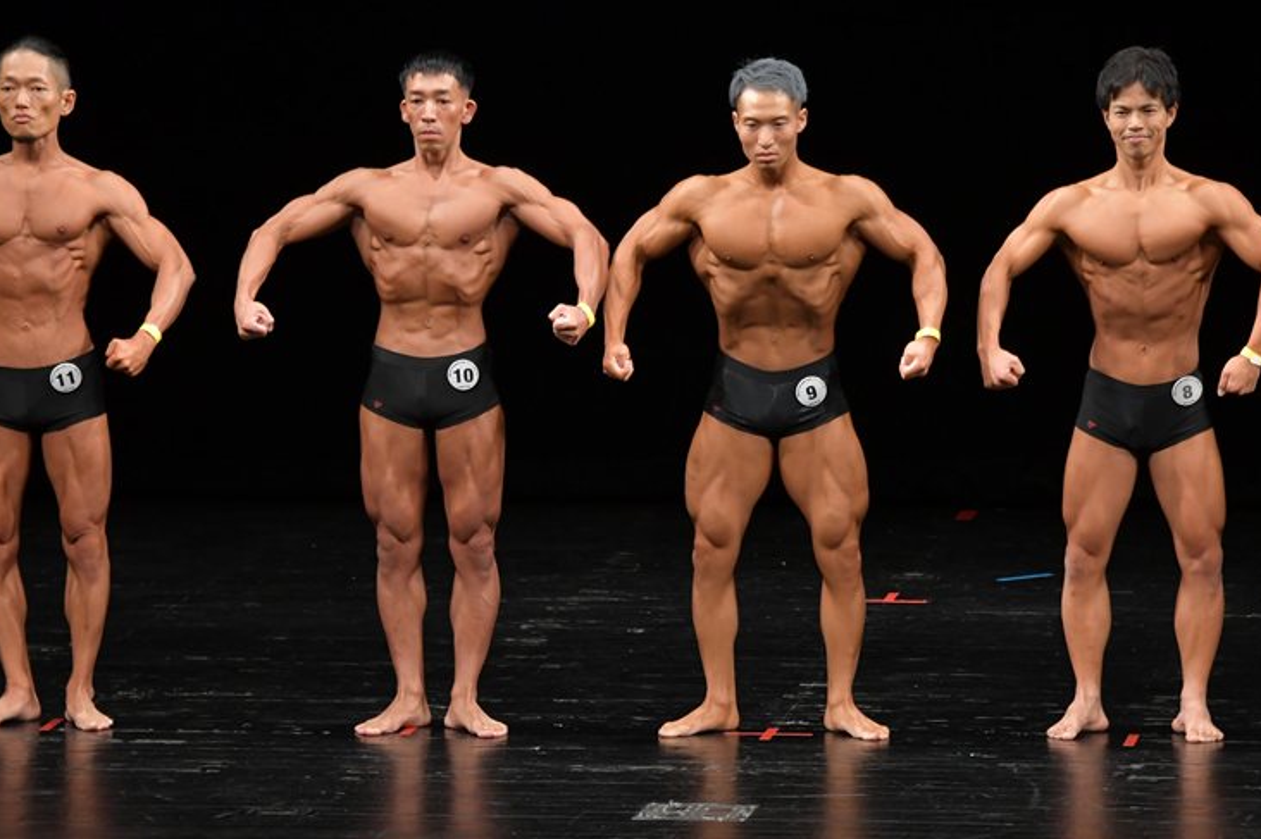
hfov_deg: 7.6
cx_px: 654
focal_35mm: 270
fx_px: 9451
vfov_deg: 5.1
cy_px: 415
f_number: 5.6
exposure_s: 1/400
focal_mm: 170
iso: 2500
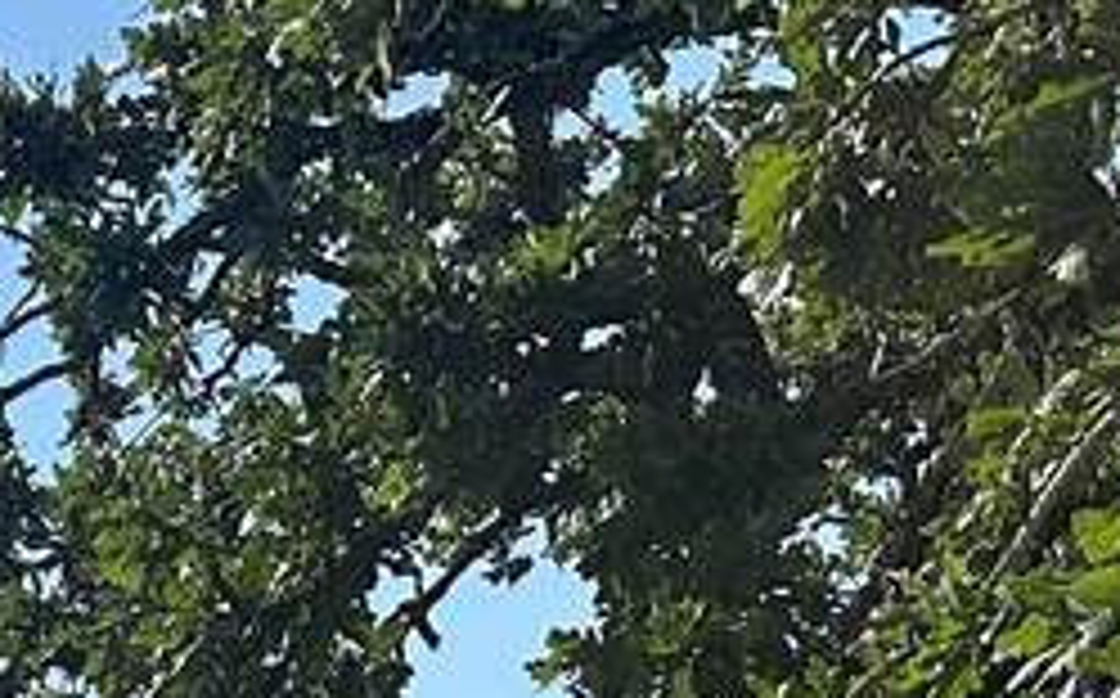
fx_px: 3994
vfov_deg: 9.0
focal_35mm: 131
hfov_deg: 14.1
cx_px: -909
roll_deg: -0.4
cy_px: 1648
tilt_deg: +0.2
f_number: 1.78
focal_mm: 6.86
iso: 80
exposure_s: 1/6211
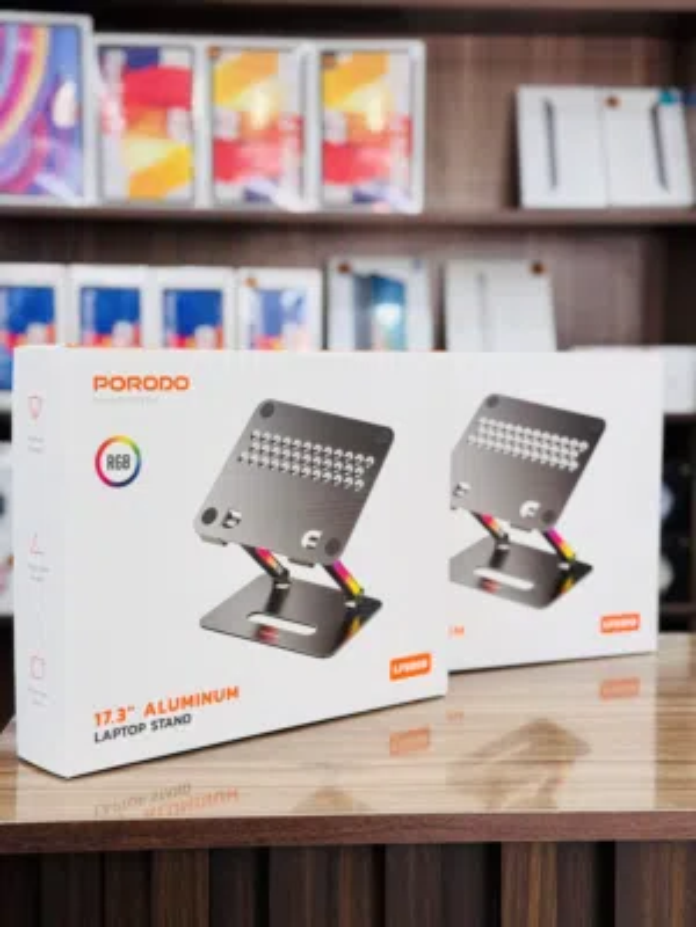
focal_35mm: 48
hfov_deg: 30.3
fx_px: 1287
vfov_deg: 39.7
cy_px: 464
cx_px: 348
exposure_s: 1/100
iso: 64
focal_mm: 6.76
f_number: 1.78
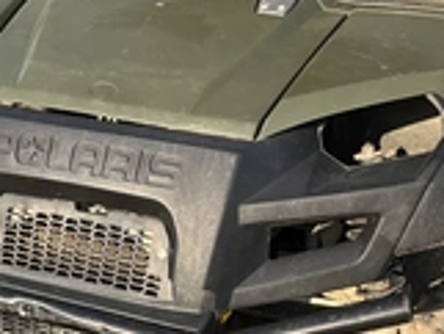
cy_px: 384
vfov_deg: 19.5
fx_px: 924
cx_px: 105
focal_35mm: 72
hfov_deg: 26.6
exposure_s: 1/568
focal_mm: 3
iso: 25
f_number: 1.8
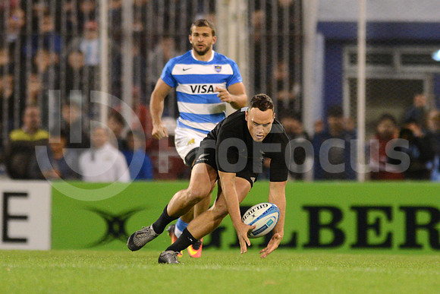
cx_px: 220
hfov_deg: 4.9
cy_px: 147
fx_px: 5134
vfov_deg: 3.3
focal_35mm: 420
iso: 4500
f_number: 4
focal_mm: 420
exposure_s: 1/800
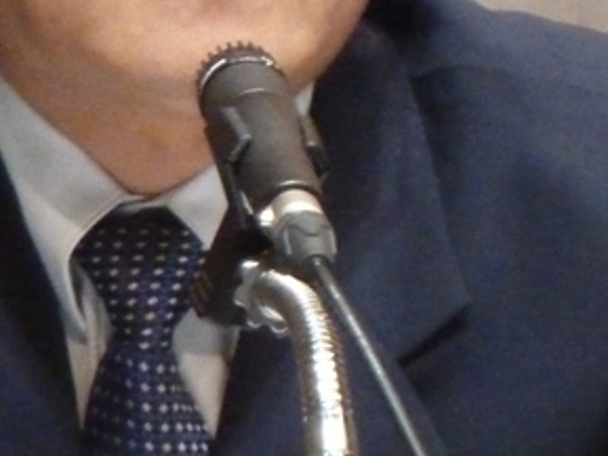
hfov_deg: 1.5
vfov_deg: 1.2
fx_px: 22632
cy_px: 50
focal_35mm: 1288
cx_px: 216
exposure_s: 1/40
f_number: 4.9
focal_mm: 49.2
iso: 800
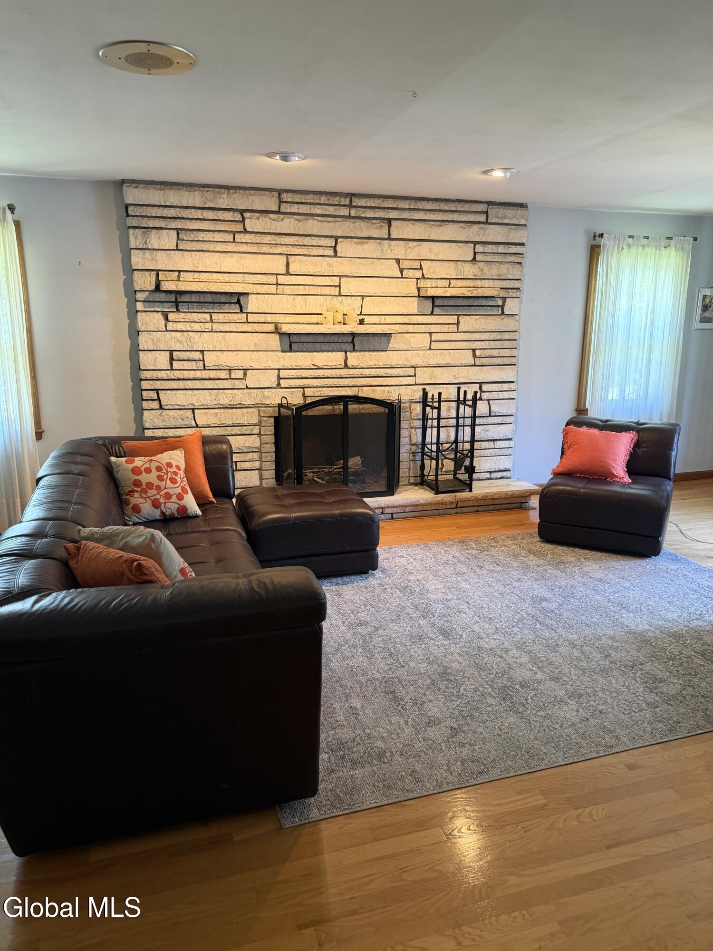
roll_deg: -0.2
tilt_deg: -13.9
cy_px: 476
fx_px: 659
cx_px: 356
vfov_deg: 71.6
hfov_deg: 56.8
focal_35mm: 24
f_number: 1.78
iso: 320
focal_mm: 6.76
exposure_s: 1/60
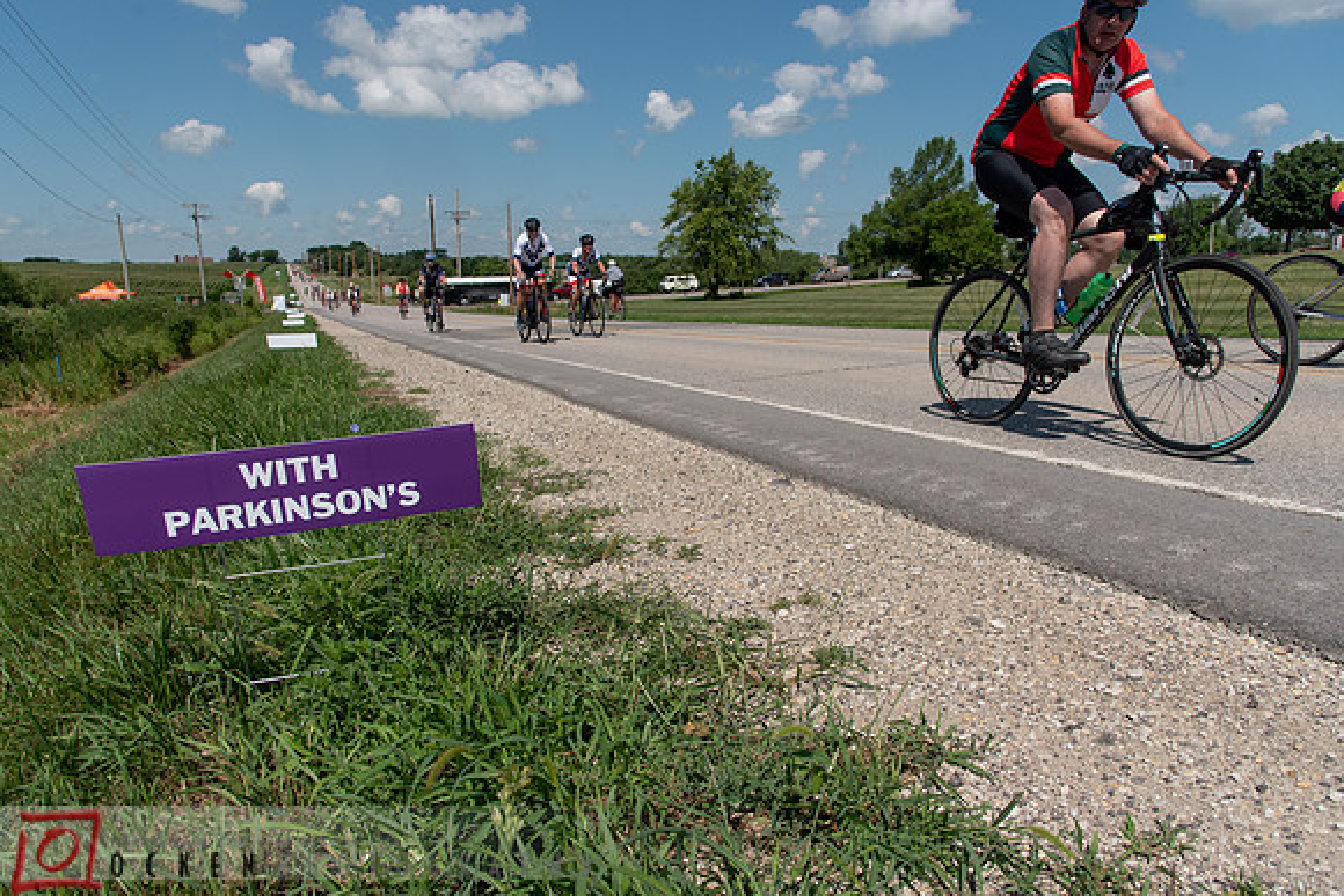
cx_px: 672
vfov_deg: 53.2
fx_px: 896
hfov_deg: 73.7
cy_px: 448
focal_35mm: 24
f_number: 7.1
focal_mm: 24
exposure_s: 1/2000
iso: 200
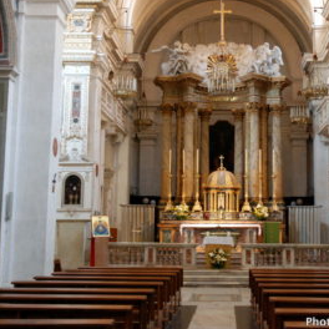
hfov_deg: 29.4
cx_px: 209
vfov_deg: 29.5
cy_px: 131
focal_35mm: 58
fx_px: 624
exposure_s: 1/10
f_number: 4.5
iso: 800
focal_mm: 24
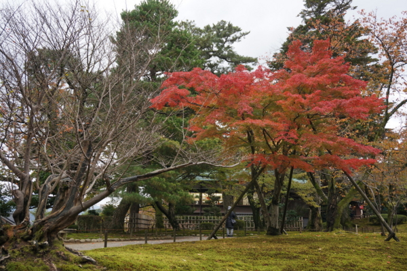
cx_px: 204
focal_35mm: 38
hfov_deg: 51.3
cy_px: 136
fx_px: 424
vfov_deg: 35.4
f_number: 4.5
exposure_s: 1/60
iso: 100
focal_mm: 25
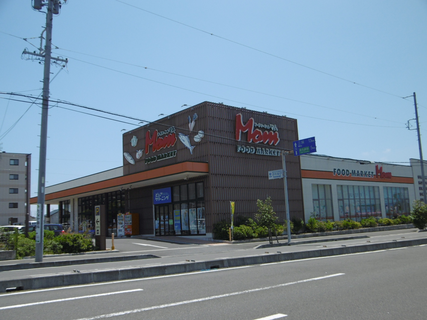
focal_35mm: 38
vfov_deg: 37.7
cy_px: 160
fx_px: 469
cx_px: 214
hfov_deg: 49.0
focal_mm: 6.8
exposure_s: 1/320
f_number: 9.3
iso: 160
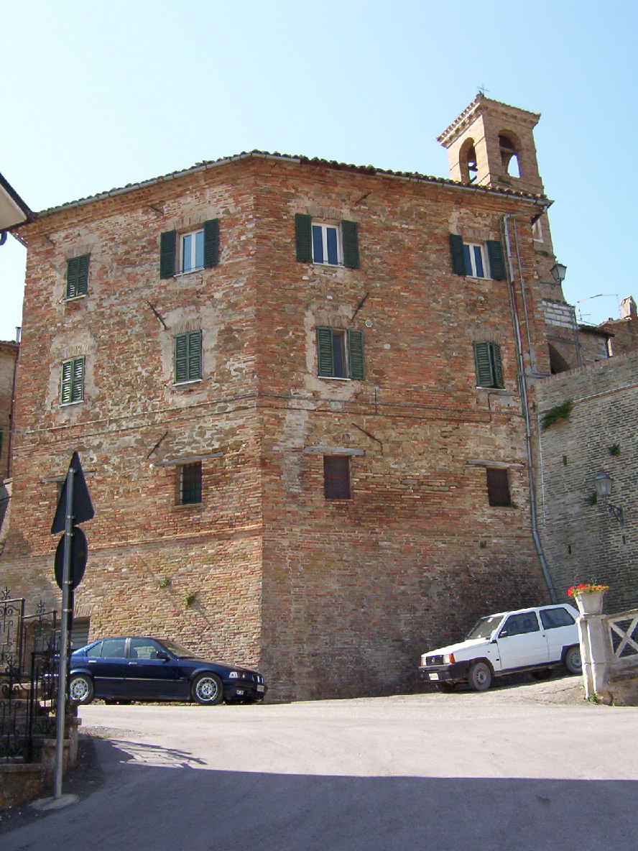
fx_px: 885
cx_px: 319
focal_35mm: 36
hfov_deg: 39.7
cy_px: 426
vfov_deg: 51.4
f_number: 5.24
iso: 100
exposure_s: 1/360
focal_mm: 5.54
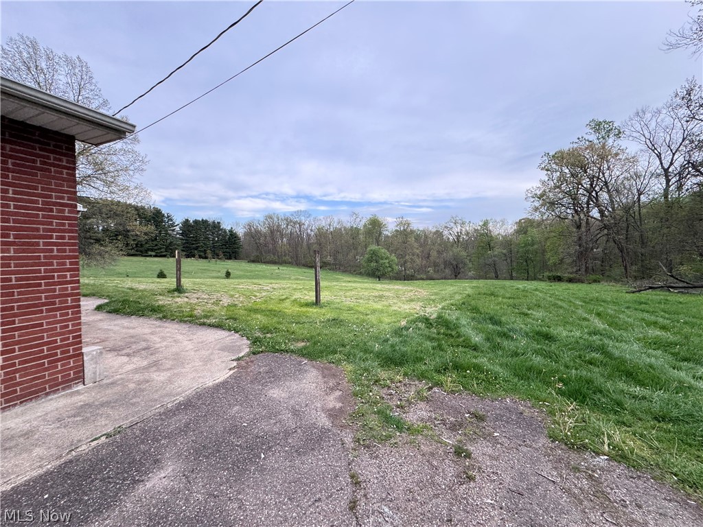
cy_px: 264
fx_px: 284
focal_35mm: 14
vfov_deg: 85.7
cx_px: 352
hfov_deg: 102.1
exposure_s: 1/201
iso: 40
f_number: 2.2
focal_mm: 2.22
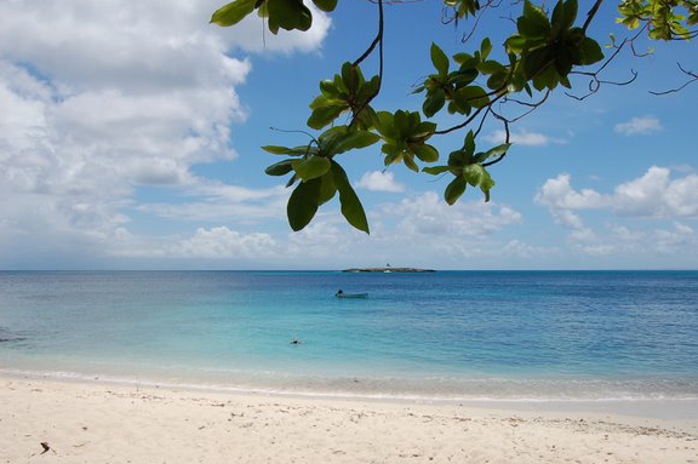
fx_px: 581
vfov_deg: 43.5
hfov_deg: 61.8
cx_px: 385
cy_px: 249
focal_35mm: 30
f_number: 11
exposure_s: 1/400
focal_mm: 18
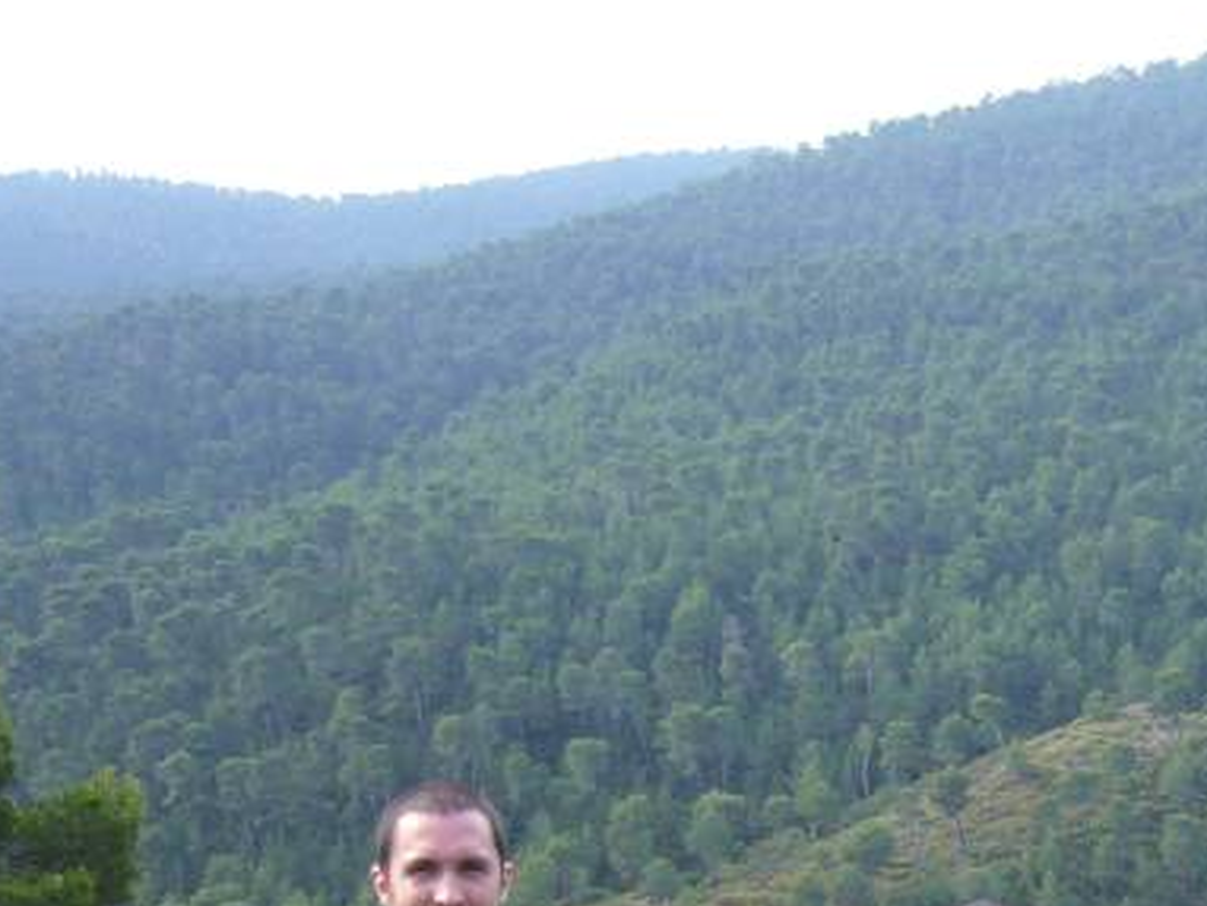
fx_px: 2721
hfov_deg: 24.6
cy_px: 968
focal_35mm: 78
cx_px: 954
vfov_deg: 18.3
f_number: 2.8
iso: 100
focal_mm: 5.8
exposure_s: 1/250
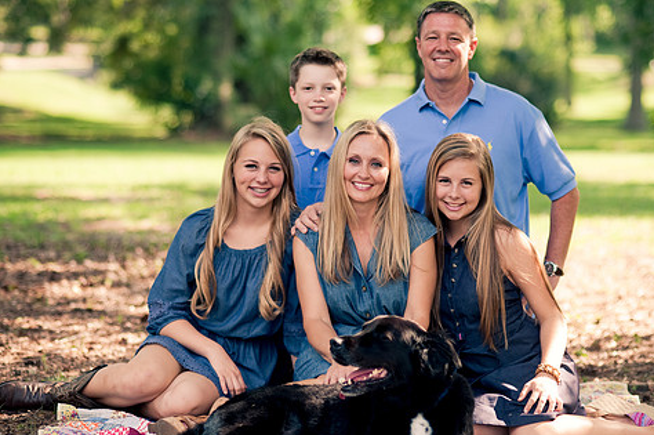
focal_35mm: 104
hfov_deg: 19.7
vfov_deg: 13.1
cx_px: 364
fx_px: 1887
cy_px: 233
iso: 200
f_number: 2.2
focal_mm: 85
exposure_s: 1/500
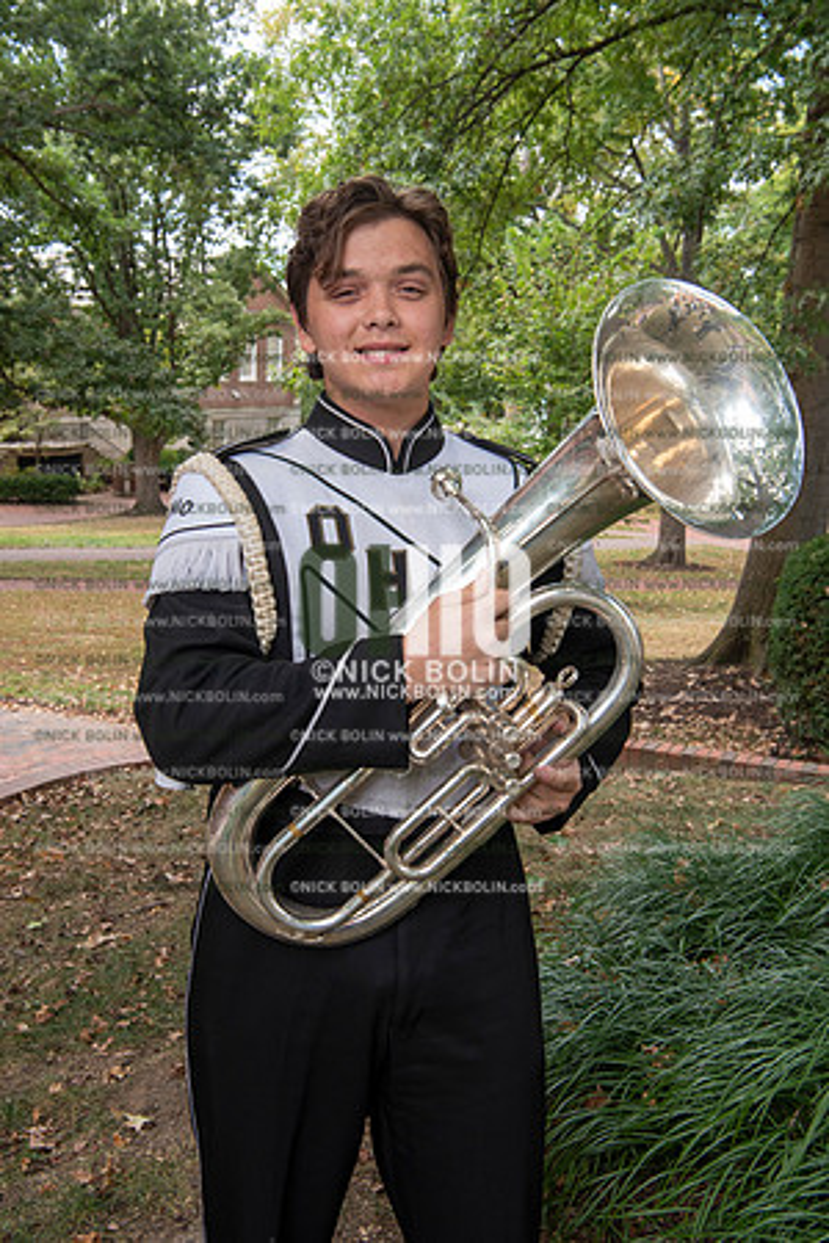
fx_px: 1382
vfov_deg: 48.5
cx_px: 414
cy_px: 622
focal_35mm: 40
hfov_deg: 33.4
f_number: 8
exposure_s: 1/100
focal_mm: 40
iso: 500
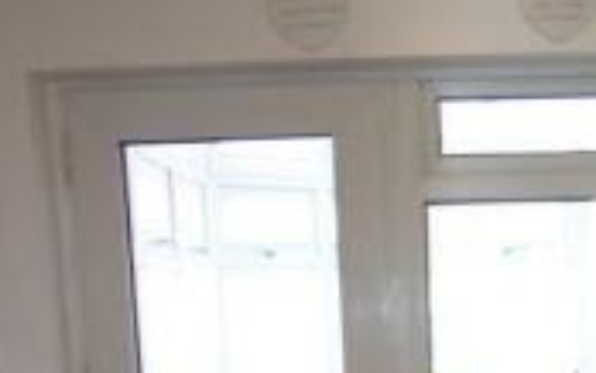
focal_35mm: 85
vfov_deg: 14.1
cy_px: 607
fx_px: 1382
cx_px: 481
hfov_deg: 24.0
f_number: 3.3
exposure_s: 1/15
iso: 100
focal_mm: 4.3
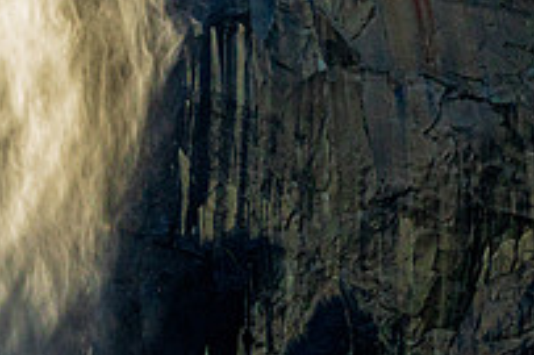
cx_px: 42
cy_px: -20
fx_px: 6951
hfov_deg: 4.4
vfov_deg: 2.9
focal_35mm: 469
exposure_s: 1/320
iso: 250
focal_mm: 60.29
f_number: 7.1
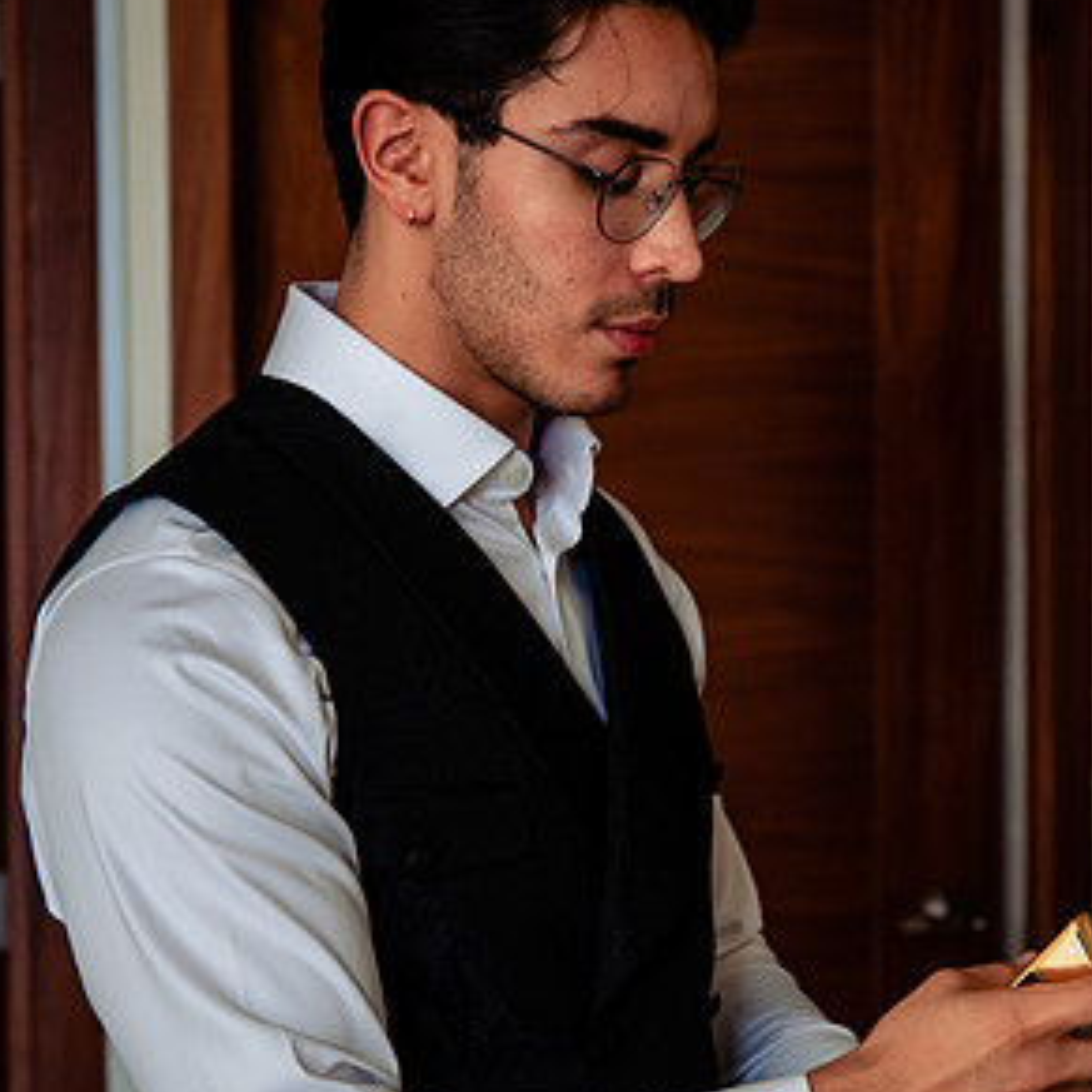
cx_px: 1006
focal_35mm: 95
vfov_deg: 18.3
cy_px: 636
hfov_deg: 18.0
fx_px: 3391
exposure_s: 1/100
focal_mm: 56
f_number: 3.5
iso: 1250
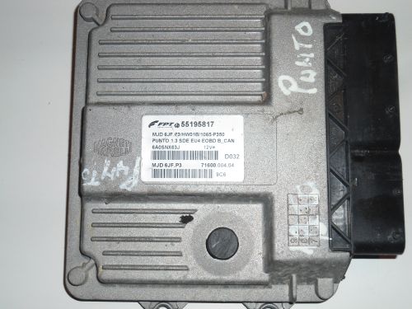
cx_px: 206
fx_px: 524
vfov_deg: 32.9
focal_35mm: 44
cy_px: 154
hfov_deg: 42.9
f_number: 3.5
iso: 80
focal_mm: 7.9
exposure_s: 1/50
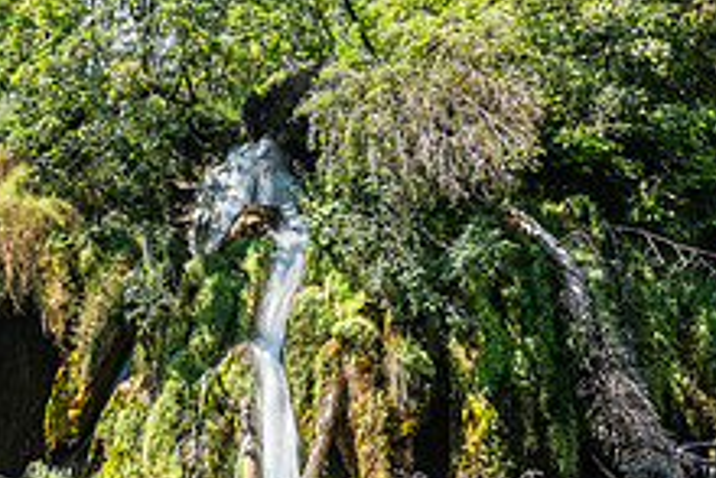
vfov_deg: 20.9
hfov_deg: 28.6
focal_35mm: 65
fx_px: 1294
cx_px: -34
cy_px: 316
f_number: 14
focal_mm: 24
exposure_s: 1/10
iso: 100
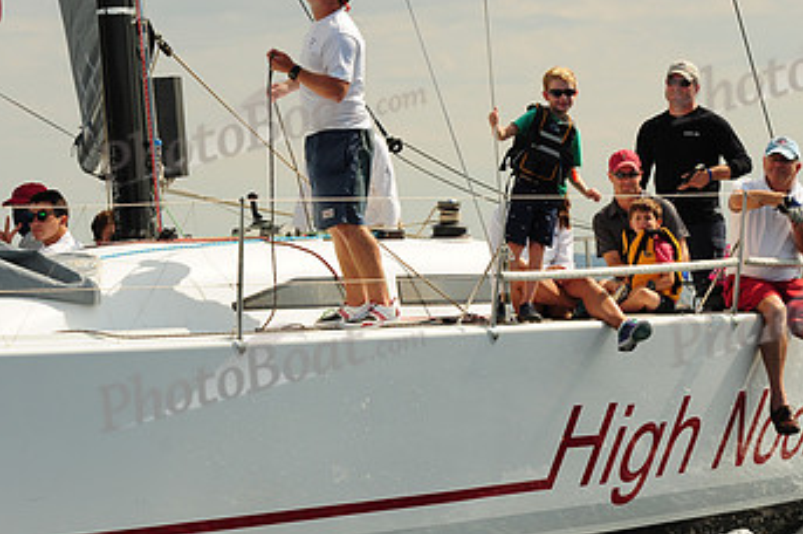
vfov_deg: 8.1
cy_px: 218
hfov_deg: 12.2
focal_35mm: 169
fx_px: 3766
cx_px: 548
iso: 320
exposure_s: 1/1250
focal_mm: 100
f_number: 8
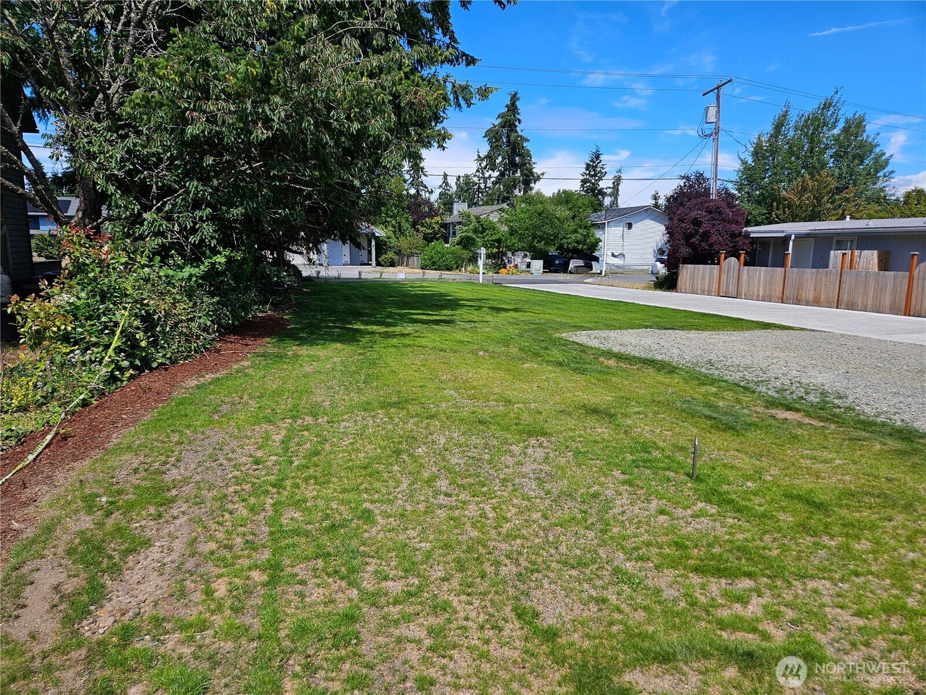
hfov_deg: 73.9
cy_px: 348
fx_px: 615
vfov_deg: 58.9
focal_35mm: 23
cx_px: 463
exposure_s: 1/1597
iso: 25
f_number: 1.8
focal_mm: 5.4
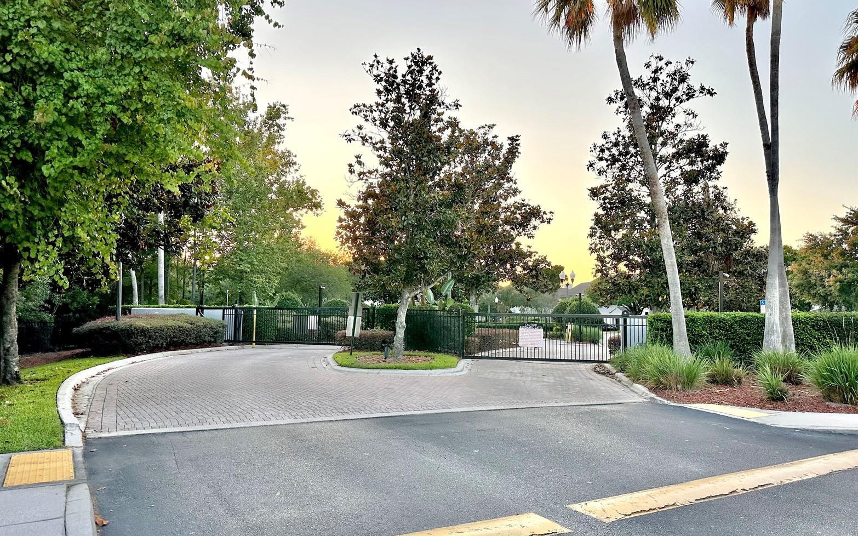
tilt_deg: +3.2
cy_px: 274
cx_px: 420
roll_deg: -1.2
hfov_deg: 70.4
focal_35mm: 26
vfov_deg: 47.6
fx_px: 608
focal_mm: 6.86
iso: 80
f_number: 1.78
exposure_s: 1/718
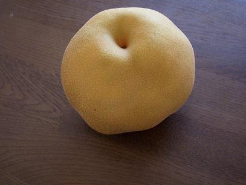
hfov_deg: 43.8
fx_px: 306
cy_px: 81
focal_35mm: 43
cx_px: 134
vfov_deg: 33.6
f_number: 3.3
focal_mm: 6.3
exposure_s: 1/30
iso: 125
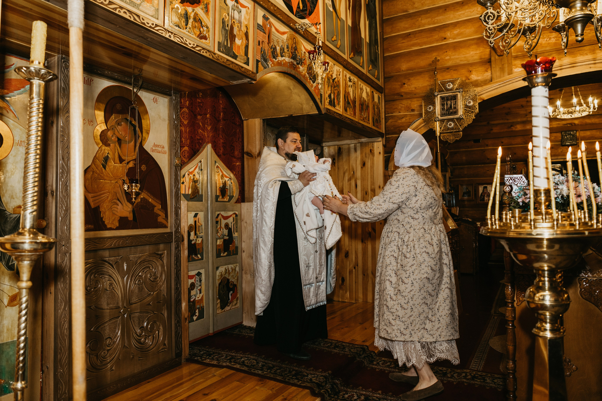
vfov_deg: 51.3
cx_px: 301
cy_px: 200
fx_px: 418
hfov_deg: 71.6
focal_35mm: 25
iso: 200
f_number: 3.5
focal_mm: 24
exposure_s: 1/160
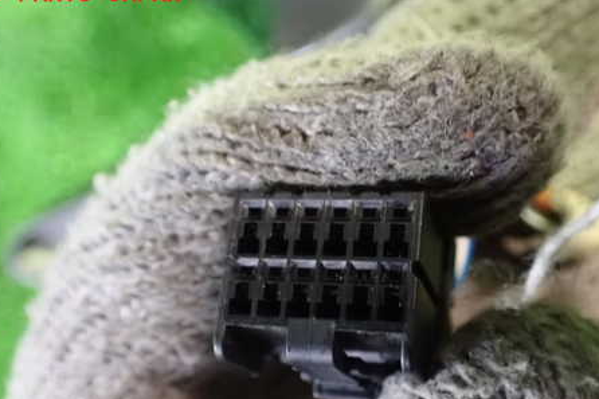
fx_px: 699
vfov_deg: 31.5
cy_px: 278
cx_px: 340
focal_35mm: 42
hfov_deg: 46.3
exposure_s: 1/30
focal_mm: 5.4
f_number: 2.3
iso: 1600
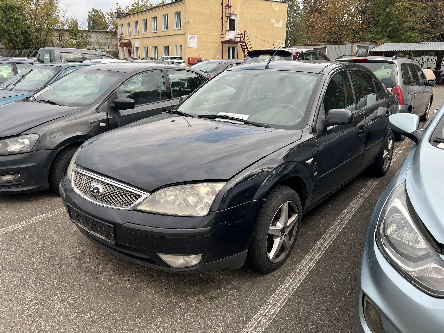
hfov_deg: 67.3
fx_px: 333
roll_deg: +0.5
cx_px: 222
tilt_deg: -16.7
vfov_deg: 53.1
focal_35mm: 26
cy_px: 166
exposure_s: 1/678
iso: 50
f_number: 1.5
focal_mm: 5.7
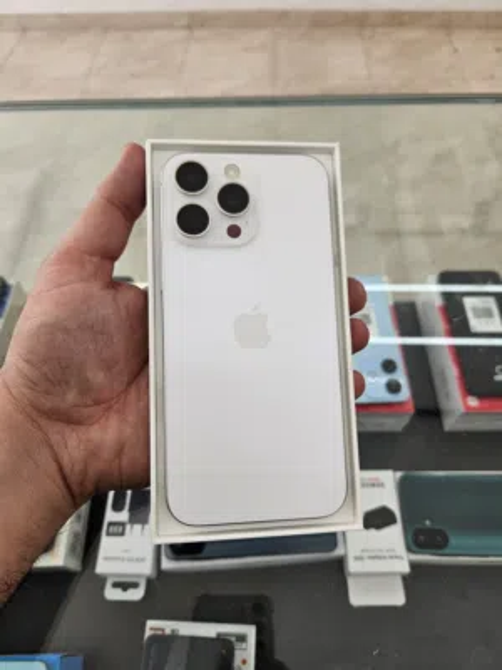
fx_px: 445
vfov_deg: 73.9
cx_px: 251
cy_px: 335
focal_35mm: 23
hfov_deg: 58.9
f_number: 1.8
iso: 25
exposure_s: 1/192
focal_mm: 5.4
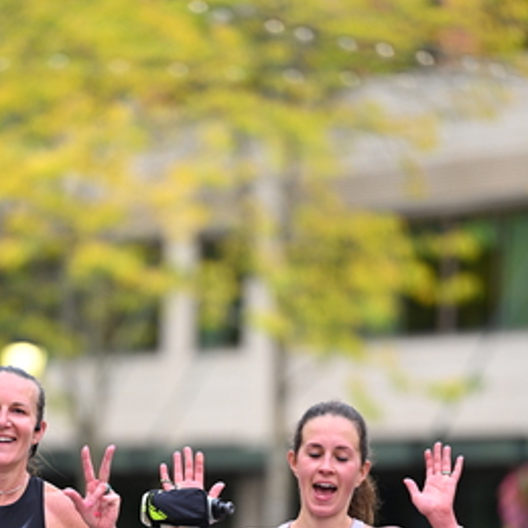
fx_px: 6212
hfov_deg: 4.9
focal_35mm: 360
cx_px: 161
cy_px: 520
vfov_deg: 4.9
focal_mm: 200
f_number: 2.8
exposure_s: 1/1600
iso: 1000
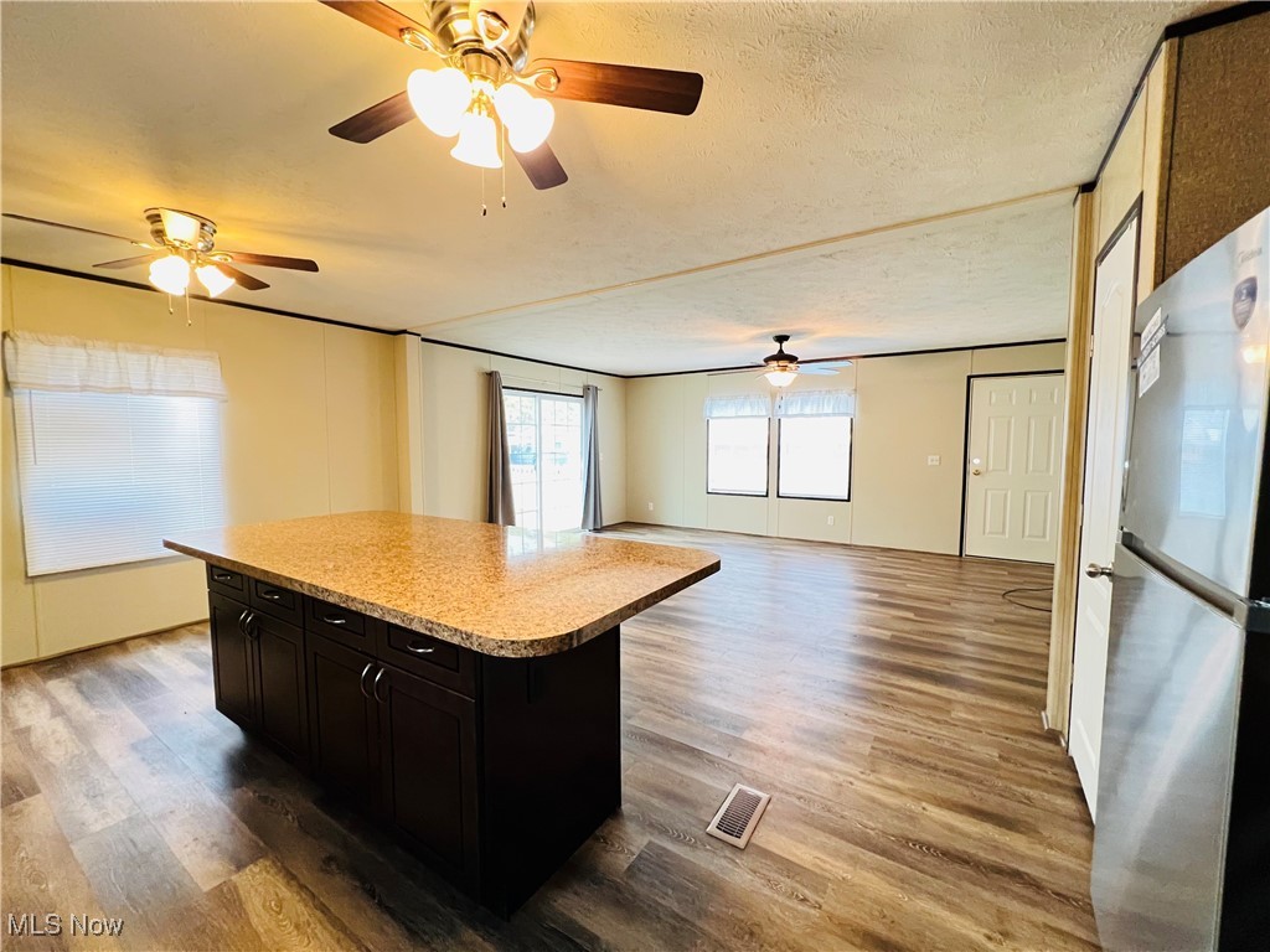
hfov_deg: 106.2
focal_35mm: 13
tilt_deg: -4.0
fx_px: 477
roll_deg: +0.4
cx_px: 635
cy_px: 476
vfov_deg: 89.9
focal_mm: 1.57
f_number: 1.8
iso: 500
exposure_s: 1/60
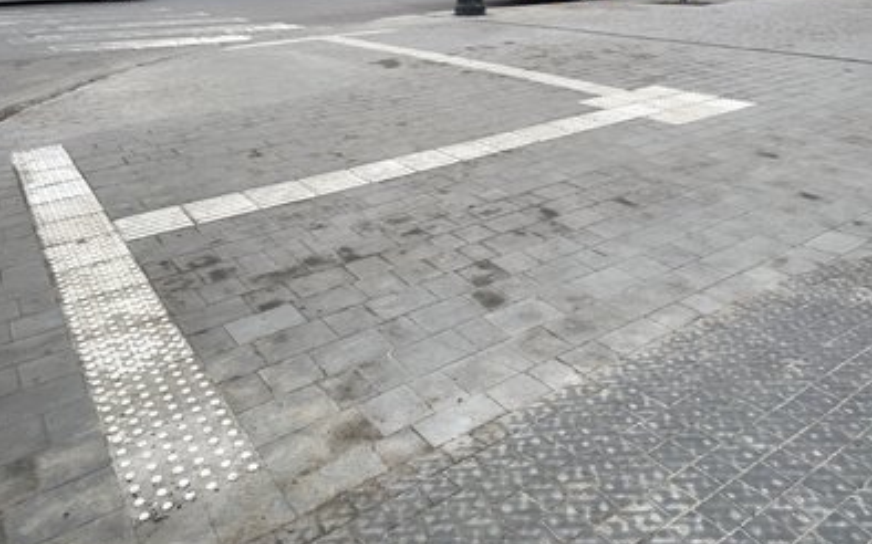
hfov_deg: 66.5
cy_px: 232
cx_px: 434
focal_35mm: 28
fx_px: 665
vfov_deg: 44.4
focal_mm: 4.2
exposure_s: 1/281
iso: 32
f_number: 1.6
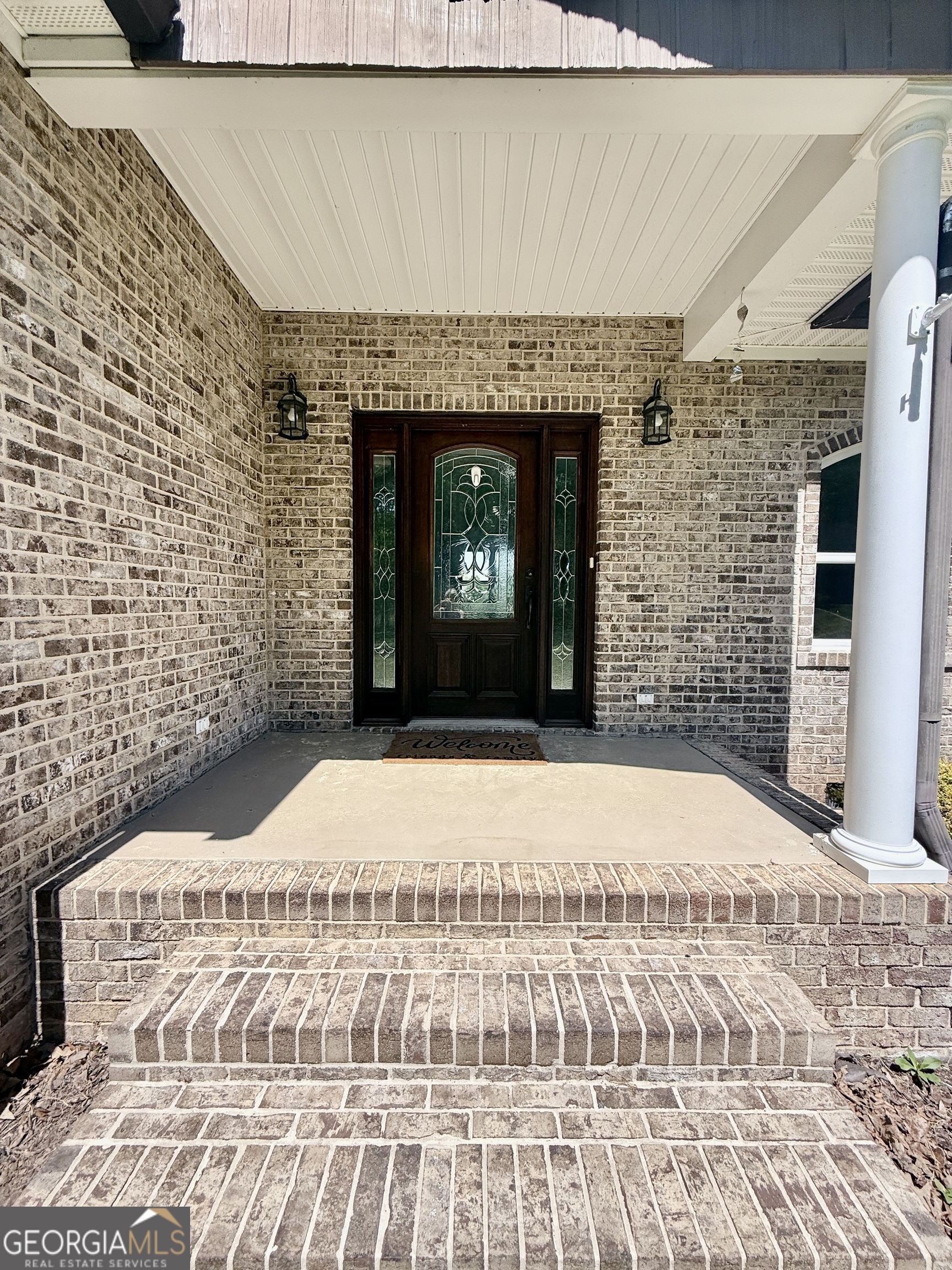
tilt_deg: -3.5
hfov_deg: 85.7
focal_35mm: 14
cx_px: 476
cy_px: 635
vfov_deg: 102.1
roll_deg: -0.7
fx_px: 513
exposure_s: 1/1698
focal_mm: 2.22
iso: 50
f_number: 2.2
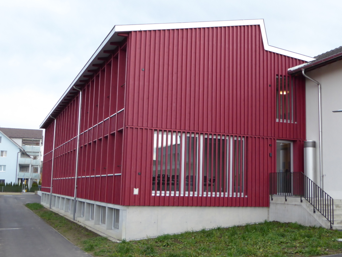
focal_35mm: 47
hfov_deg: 40.4
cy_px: 128
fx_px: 464
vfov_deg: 30.9
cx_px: 173
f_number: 3.9
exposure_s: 1/125
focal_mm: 7.8
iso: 200
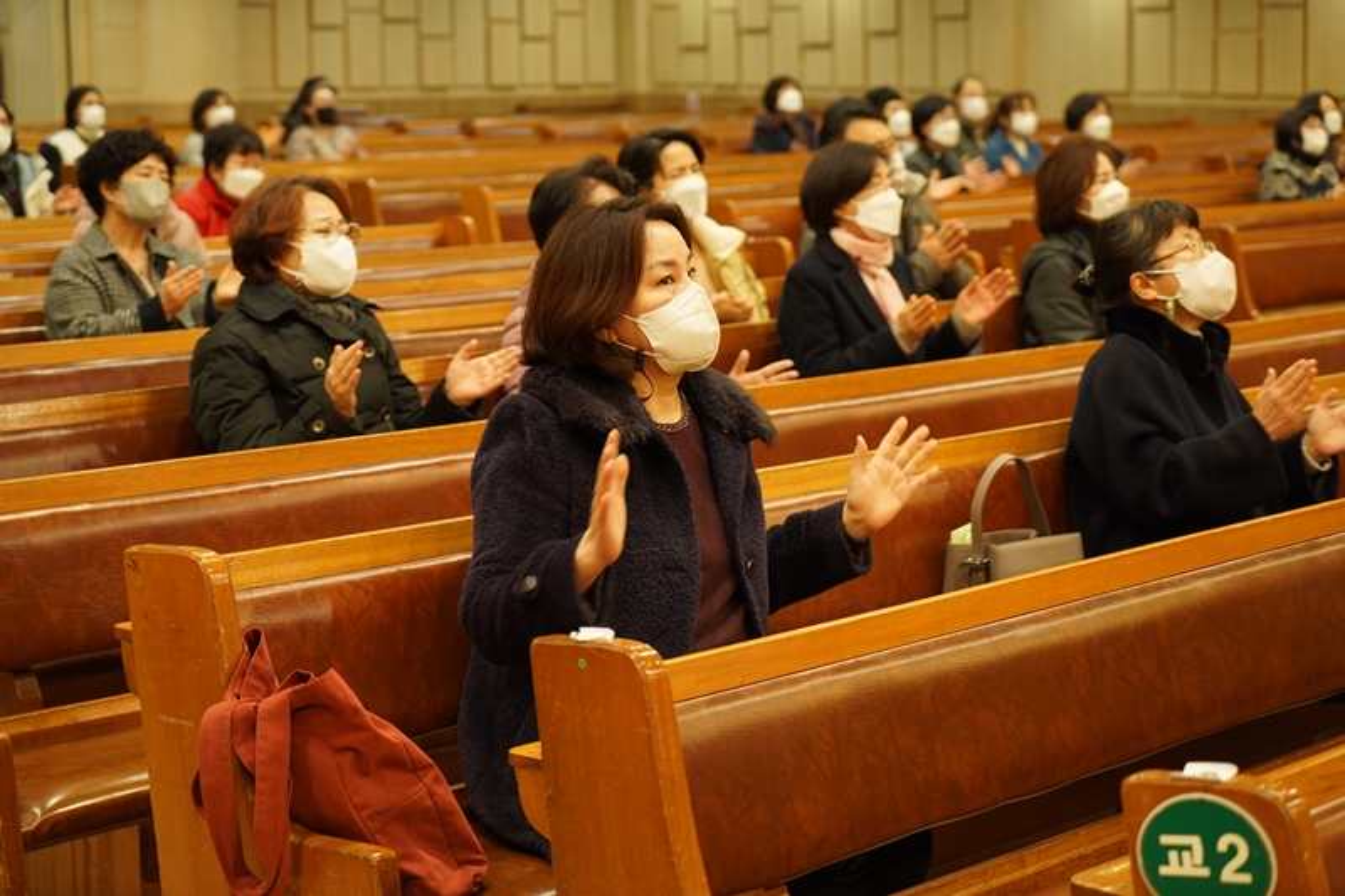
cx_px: 672
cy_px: 448
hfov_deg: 28.8
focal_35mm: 70
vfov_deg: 19.4
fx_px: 2615
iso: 1250
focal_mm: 70
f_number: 4
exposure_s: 1/80
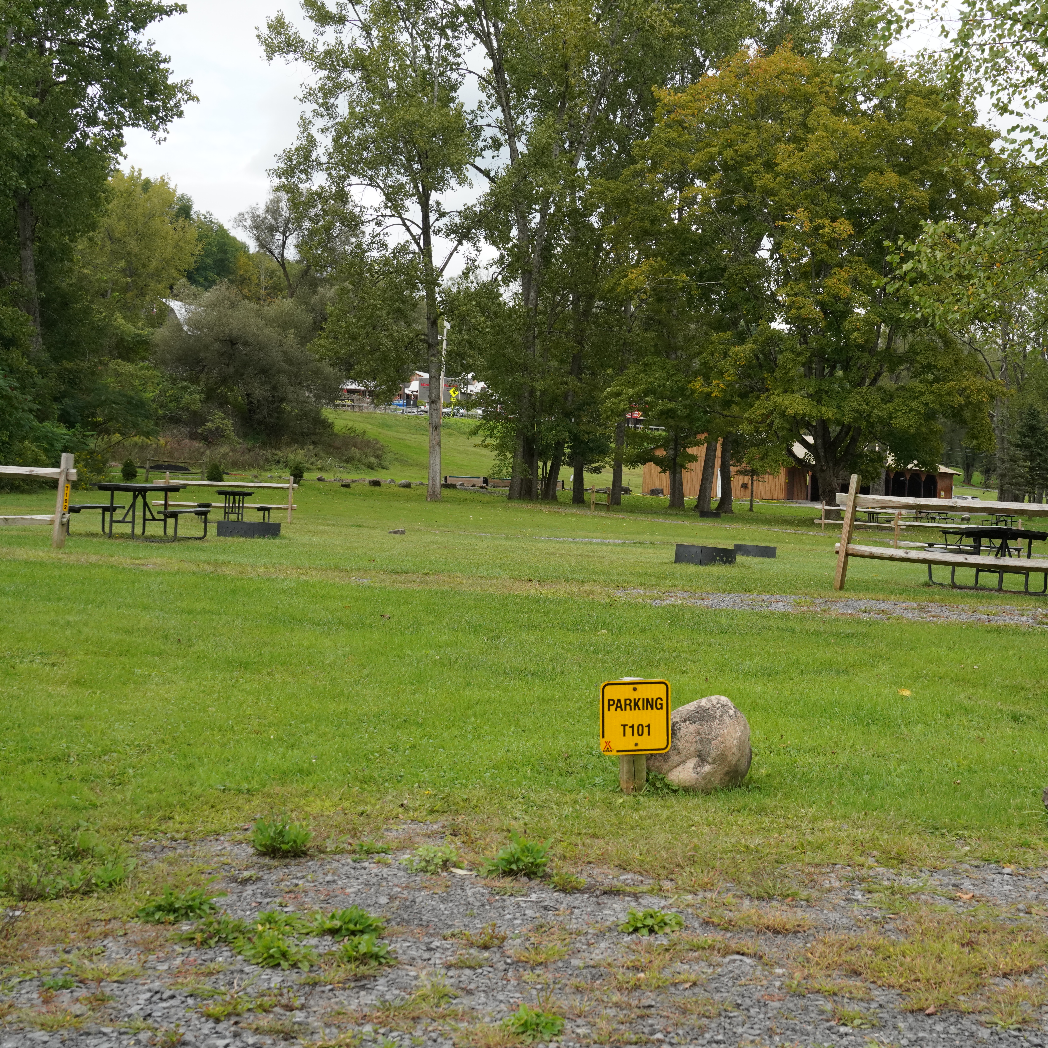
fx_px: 1987
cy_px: 520
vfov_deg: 29.6
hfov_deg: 29.4
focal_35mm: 58
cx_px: 671
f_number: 13
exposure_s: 1/500
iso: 1600
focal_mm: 45
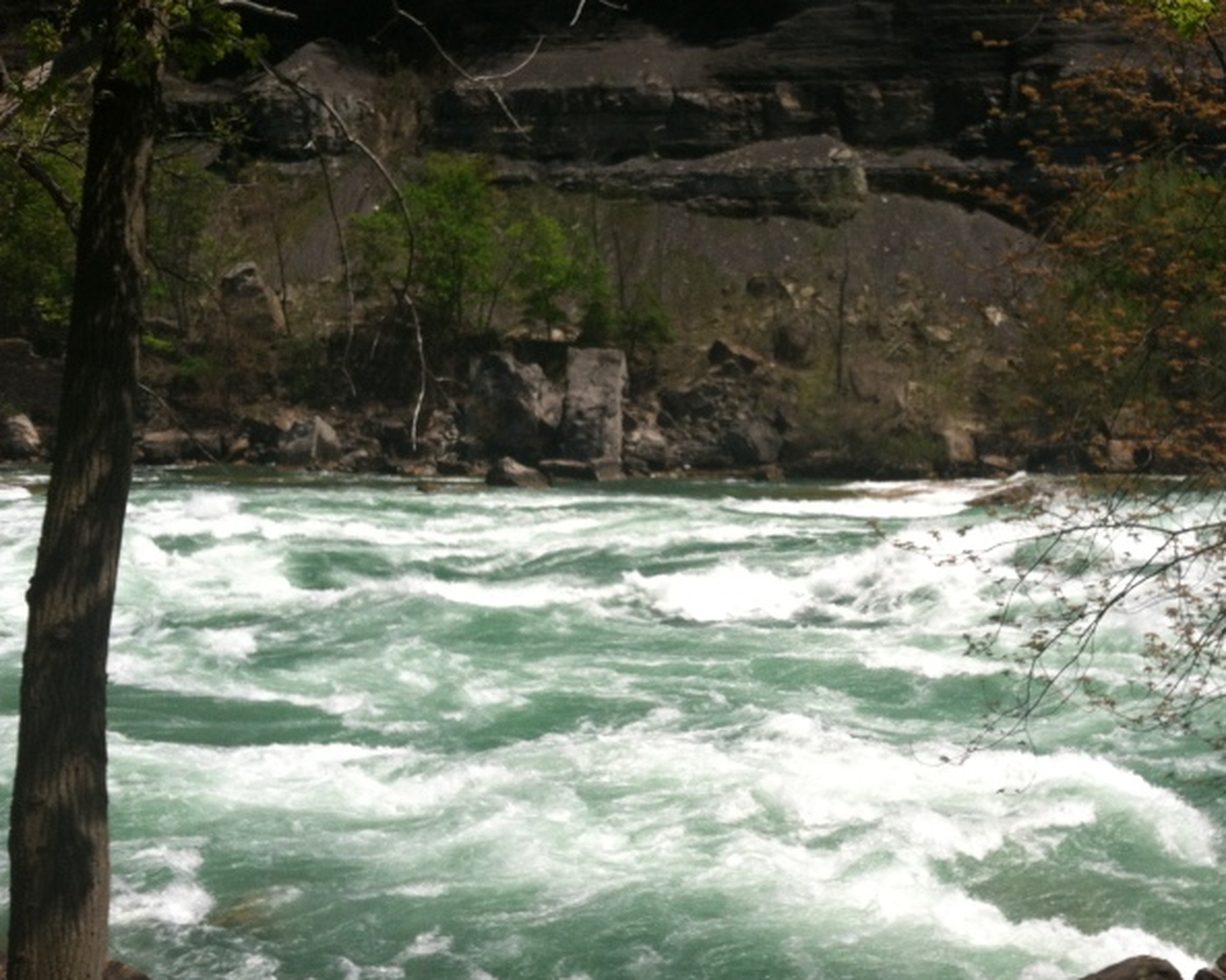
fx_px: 1669
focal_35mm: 46
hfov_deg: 39.9
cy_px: 584
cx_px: 798
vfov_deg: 32.6
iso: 80
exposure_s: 1/1765
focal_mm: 3.85
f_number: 2.8
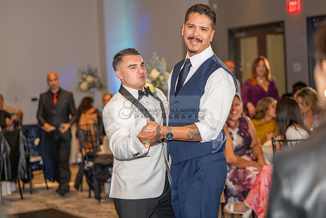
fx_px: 725
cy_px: 109
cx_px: 163
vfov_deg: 17.1
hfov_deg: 25.4
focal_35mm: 80
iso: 1000
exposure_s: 1/125
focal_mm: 80
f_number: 2.8
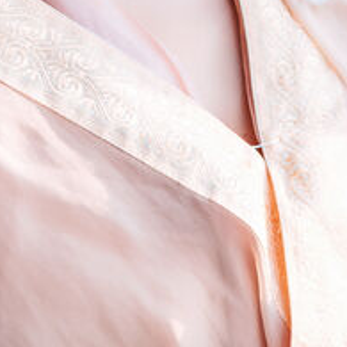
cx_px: 279
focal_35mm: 444
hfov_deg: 3.9
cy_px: -265
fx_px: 5035
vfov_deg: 3.9
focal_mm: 85
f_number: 4
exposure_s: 1/500
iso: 800
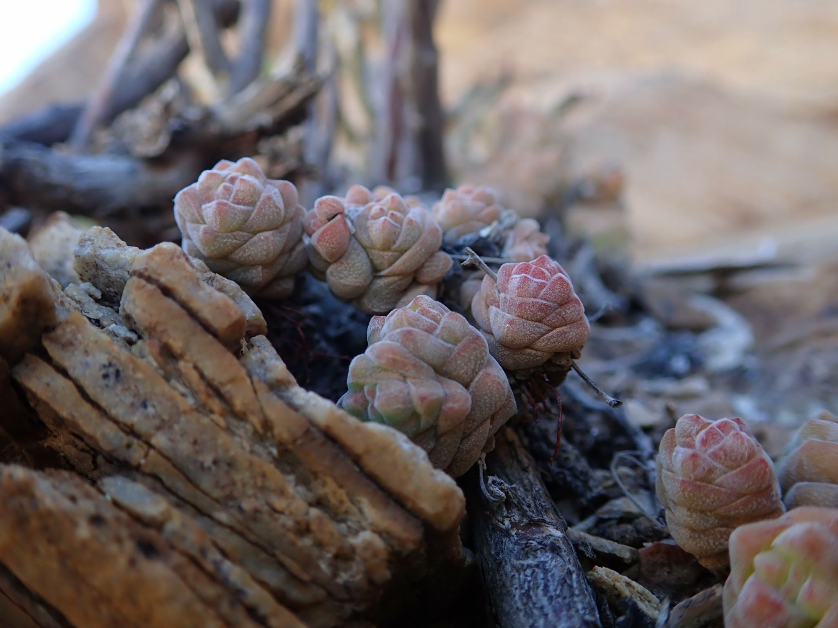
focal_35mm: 30
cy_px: 314
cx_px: 419
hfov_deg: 60.0
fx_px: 726
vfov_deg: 46.8
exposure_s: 1/125
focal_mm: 5.5
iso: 100
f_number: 2.3
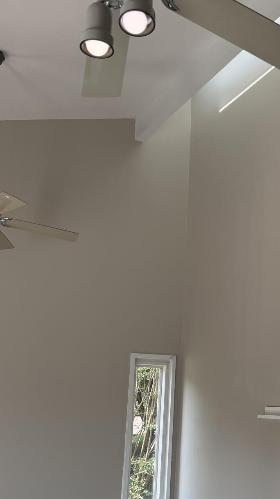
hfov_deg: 27.3
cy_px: 295
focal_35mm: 43
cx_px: 212
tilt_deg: +11.7
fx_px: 568
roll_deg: -1.8
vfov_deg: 47.1
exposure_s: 1/593
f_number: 1.78
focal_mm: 6.76
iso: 100
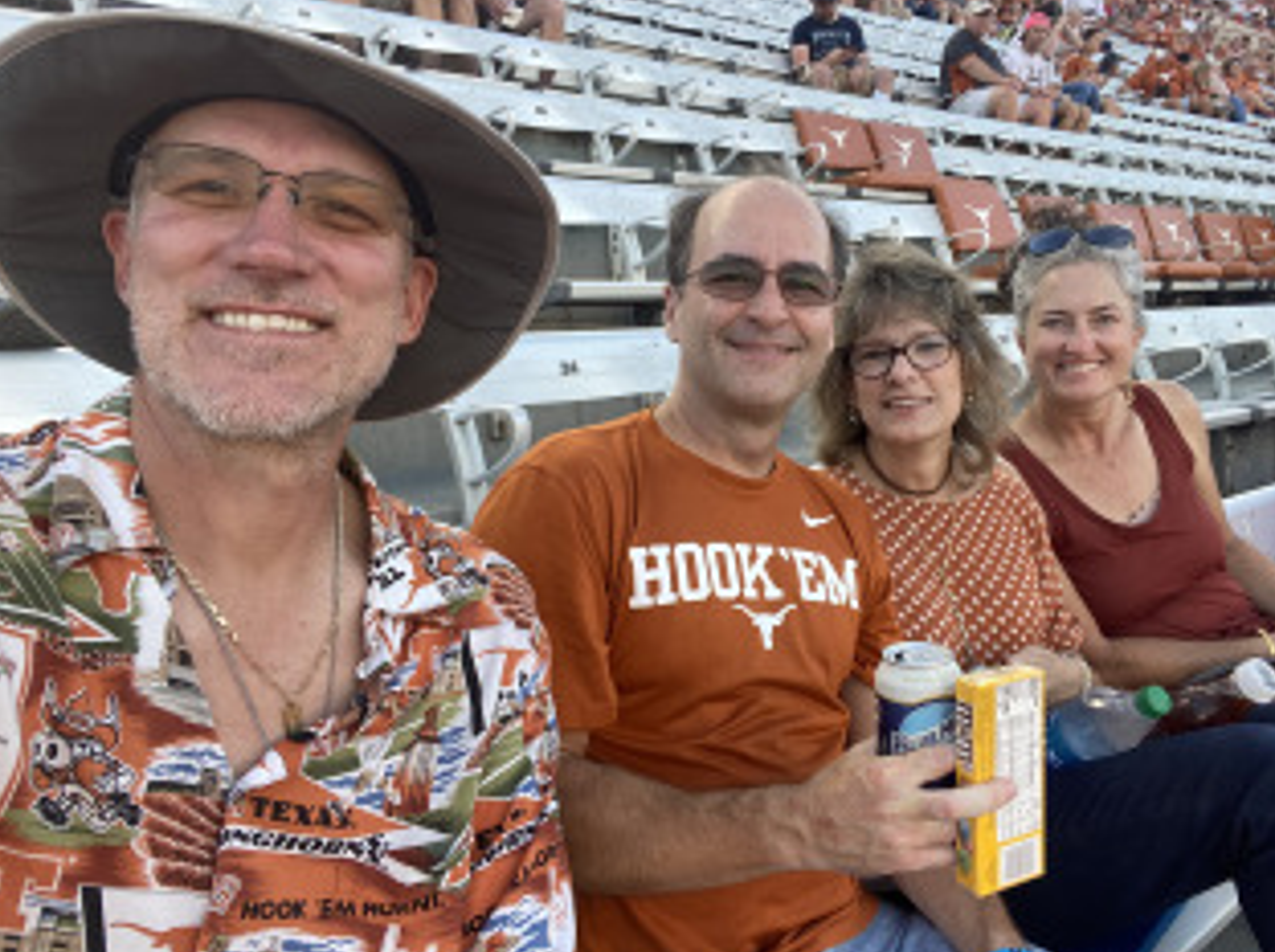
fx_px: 993
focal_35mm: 27
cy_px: 462
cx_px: 731
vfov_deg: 51.2
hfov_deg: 65.1
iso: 32
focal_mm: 2.71
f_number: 2.2
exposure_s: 1/122
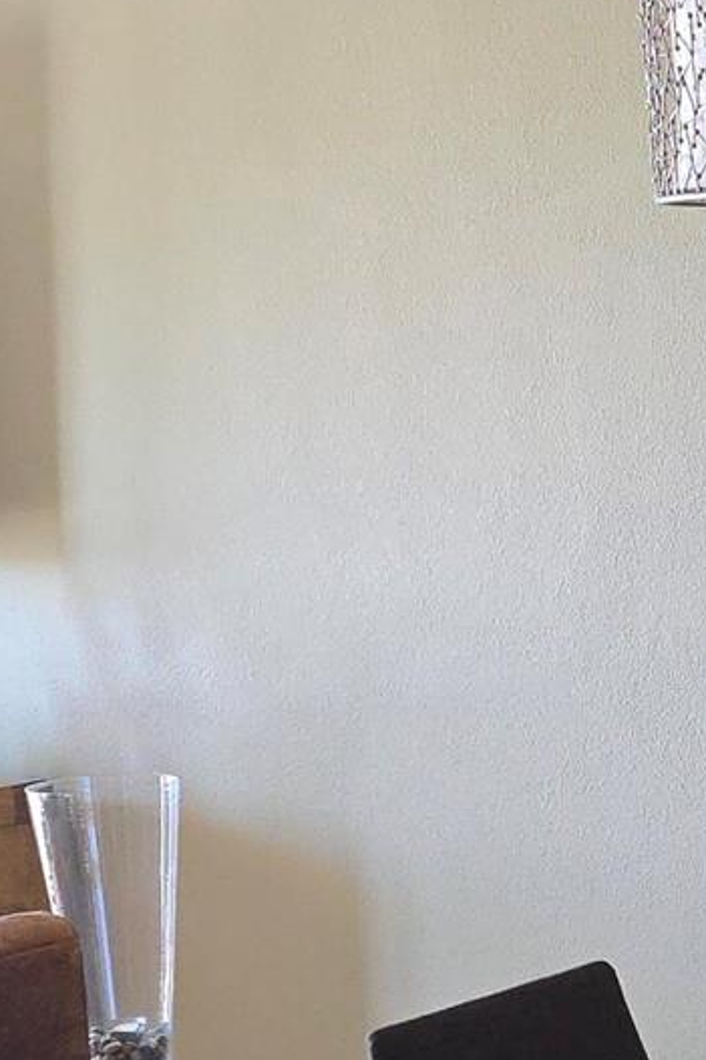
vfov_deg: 21.8
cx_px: 1183
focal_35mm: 93
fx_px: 2737
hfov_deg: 13.5
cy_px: 776
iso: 320
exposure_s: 1/120
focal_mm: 6.3
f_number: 1.7
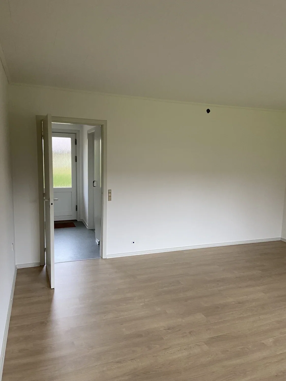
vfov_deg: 67.3
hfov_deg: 53.1
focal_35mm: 26
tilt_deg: -6.0
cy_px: 190
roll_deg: -1.2
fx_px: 286
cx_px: 143
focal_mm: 4.25
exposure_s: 1/60
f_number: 1.8
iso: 200
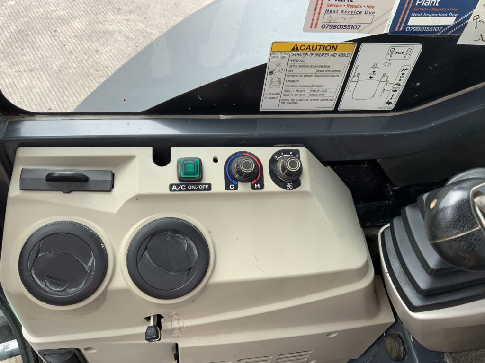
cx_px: 242
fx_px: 406
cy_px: 182
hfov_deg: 61.7
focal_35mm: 29
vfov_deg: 48.2
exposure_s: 1/209
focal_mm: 3
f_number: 1.8
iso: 16
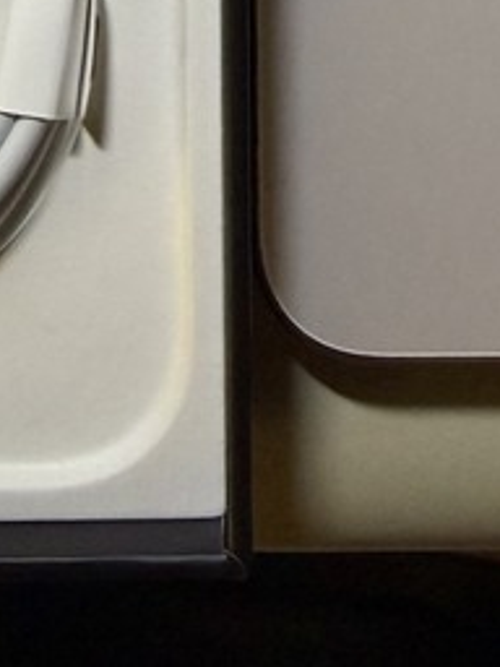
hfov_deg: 16.4
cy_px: -227
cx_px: 221
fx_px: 1733
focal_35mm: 90
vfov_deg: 19.8
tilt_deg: -84.9
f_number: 2.2
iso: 400
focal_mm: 2.22
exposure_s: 1/69
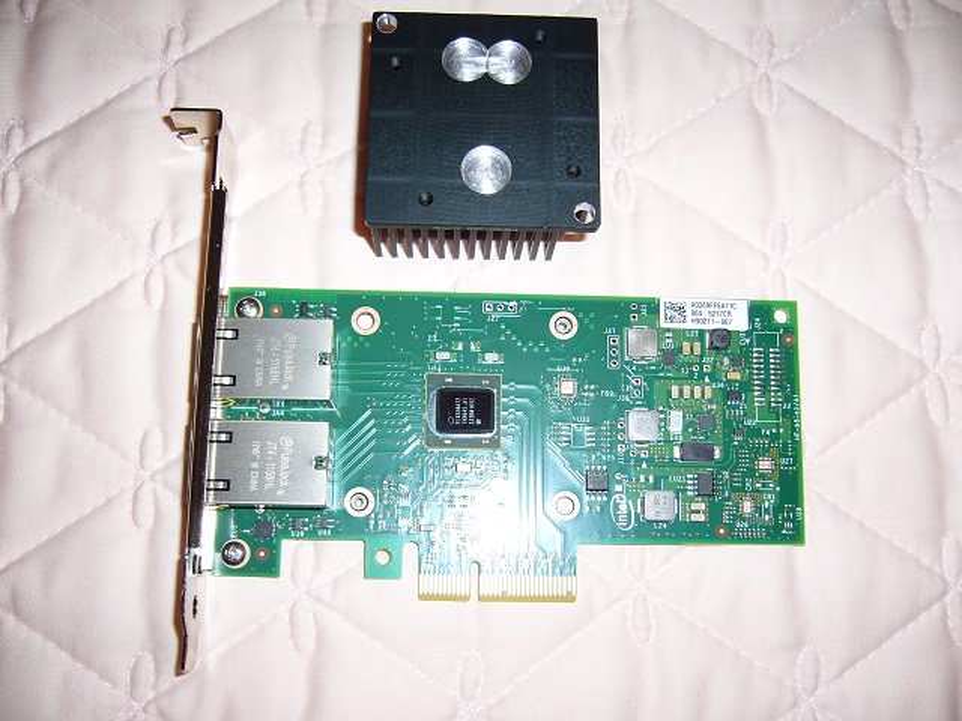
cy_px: 360
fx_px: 973
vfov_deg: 40.7
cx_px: 481
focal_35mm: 35
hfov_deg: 52.6
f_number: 2.8
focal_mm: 5.8
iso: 80
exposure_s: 1/30
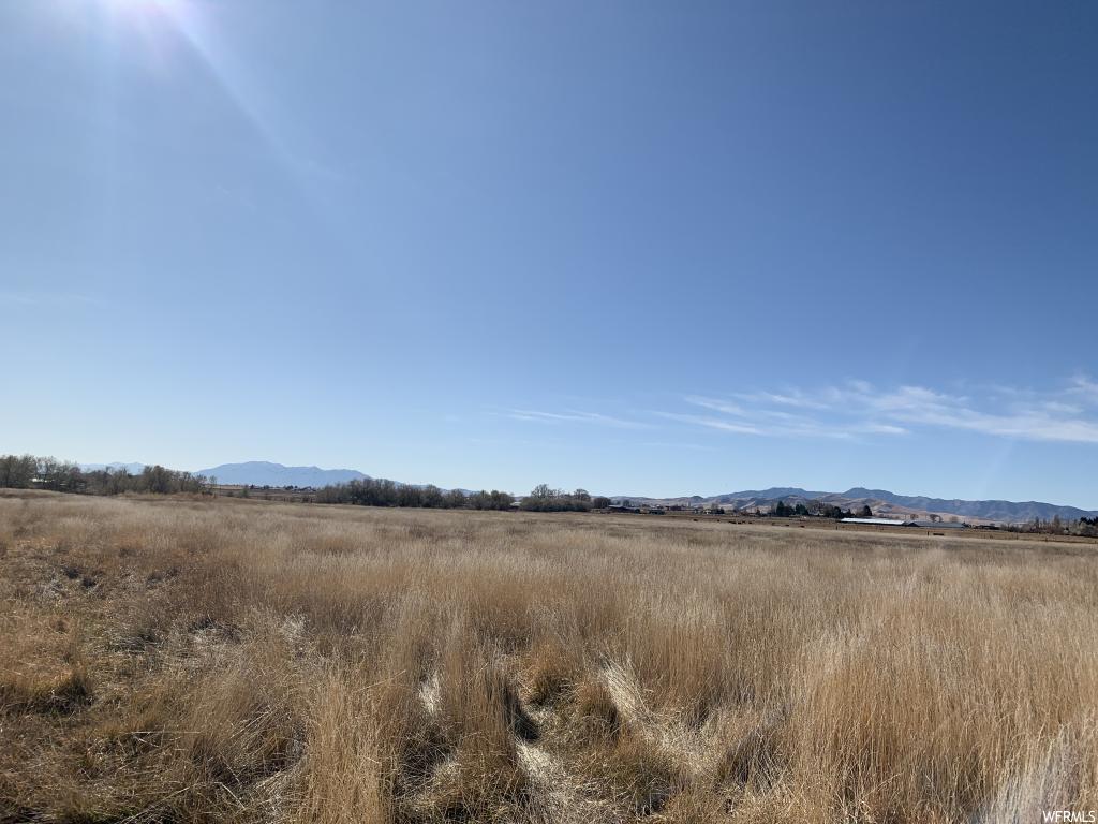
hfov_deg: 67.3
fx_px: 825
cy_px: 412
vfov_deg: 53.1
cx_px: 549
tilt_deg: +7.4
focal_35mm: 26
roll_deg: -3.4
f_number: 1.8
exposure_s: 1/5405
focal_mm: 4.25
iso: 25
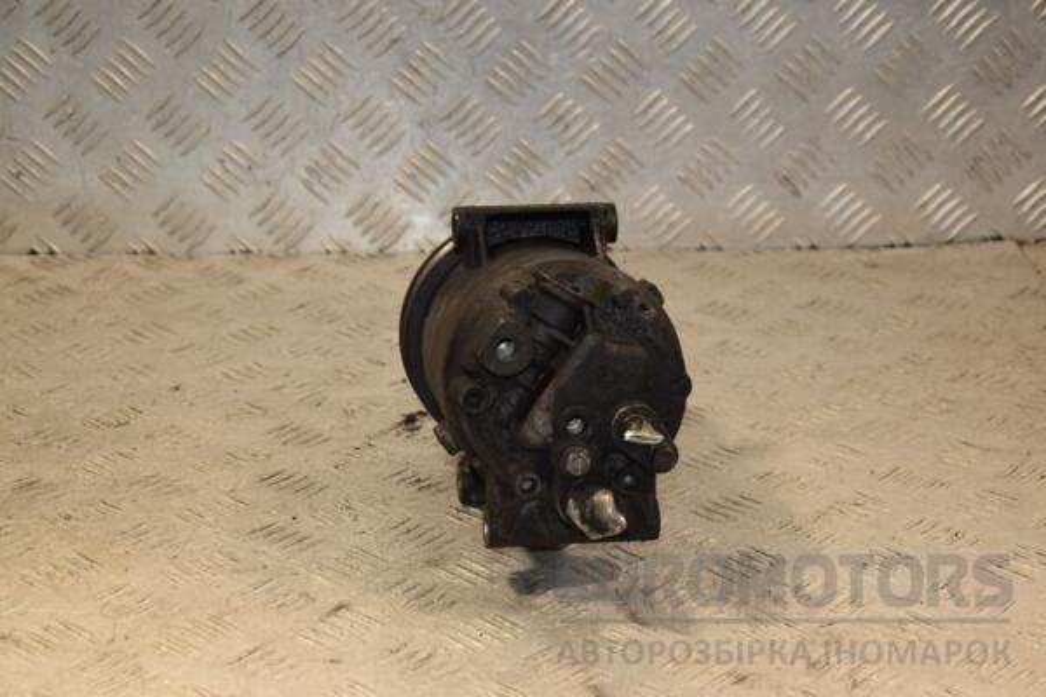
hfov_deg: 26.0
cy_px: 348
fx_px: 2266
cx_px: 523
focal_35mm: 78
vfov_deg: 17.5
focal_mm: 52
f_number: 6.3
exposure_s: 1/200
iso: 800
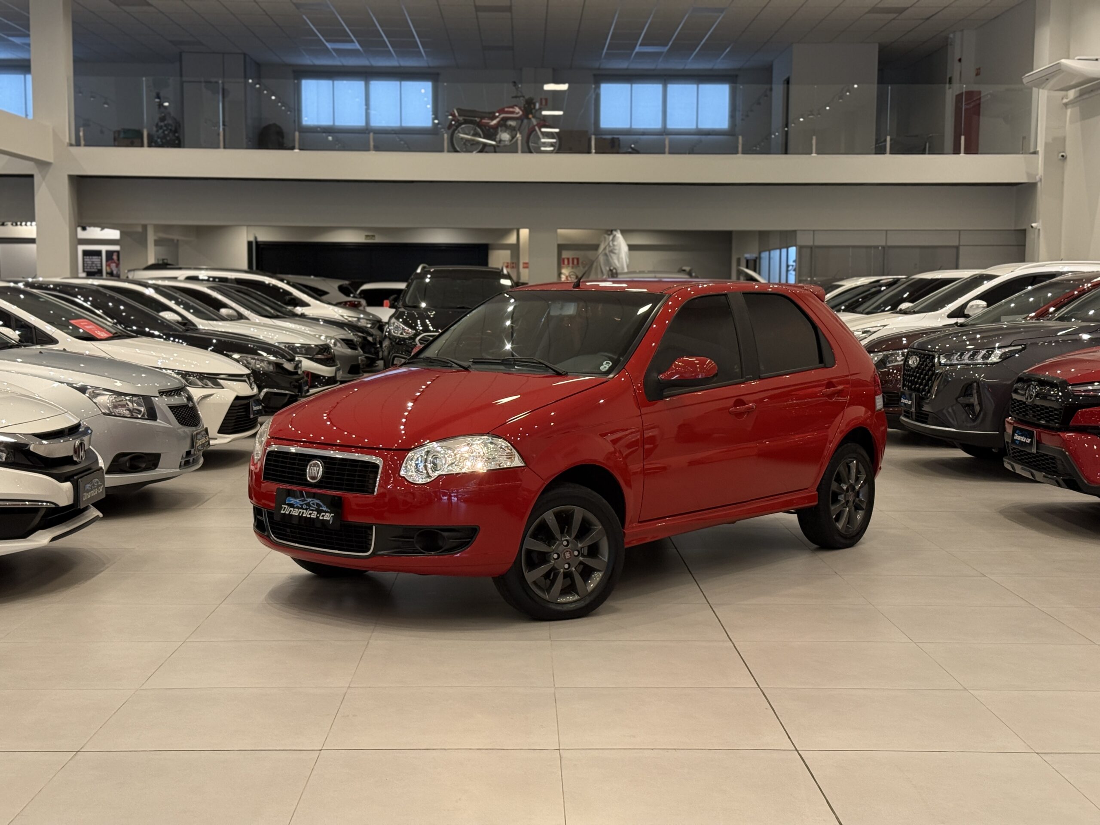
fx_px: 1525
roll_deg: -0.3
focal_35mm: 48
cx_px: 550
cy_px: 412
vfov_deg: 30.3
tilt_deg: -3.5
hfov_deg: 39.7
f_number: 1.78
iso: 200
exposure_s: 1/60
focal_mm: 6.76
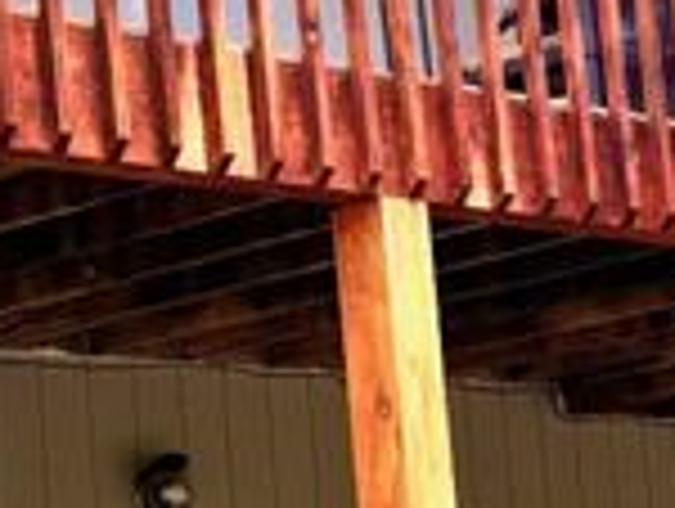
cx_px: 382
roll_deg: +5.4
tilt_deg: +8.3
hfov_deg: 11.2
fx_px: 3457
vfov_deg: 8.4
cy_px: 378
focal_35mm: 177
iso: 50
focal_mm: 5.96
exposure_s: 1/163
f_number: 1.6
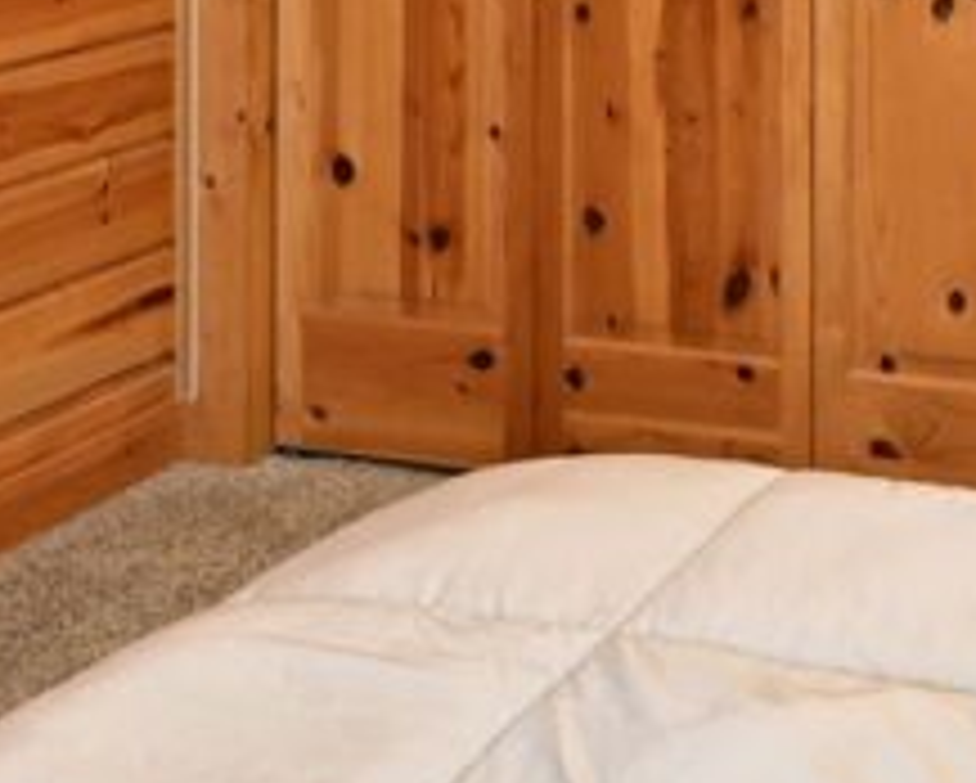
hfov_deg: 22.1
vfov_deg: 16.8
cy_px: -387
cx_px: 989
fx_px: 2400
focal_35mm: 83
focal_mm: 16
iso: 400
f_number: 5.6
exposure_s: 1/8
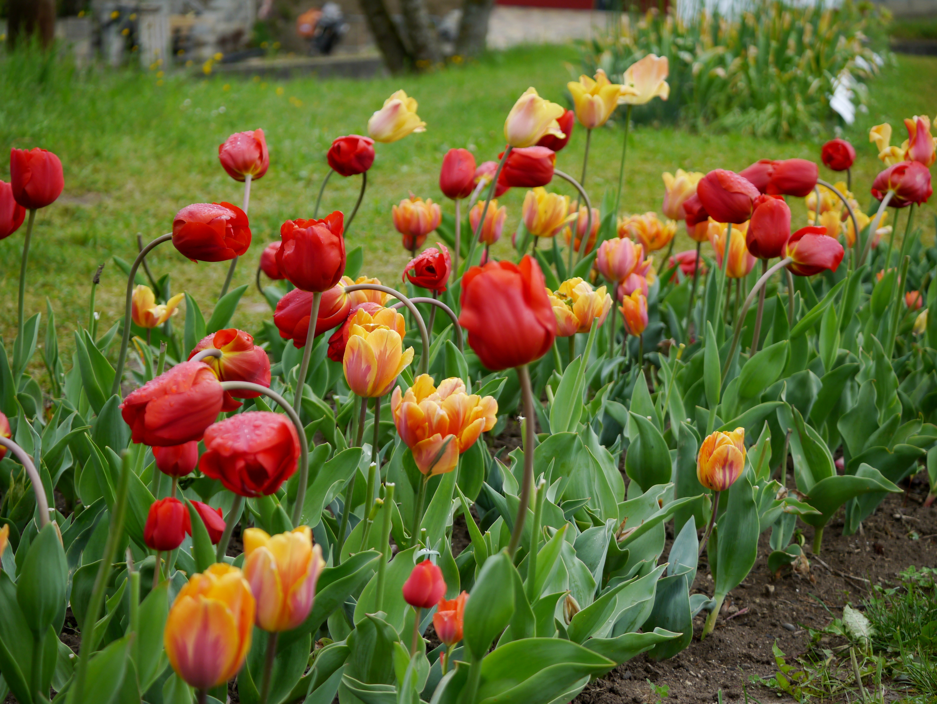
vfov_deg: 16.4
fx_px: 2437
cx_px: 468
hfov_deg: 21.8
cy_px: 352
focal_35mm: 90
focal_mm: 45
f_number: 4
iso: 160
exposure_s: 1/125
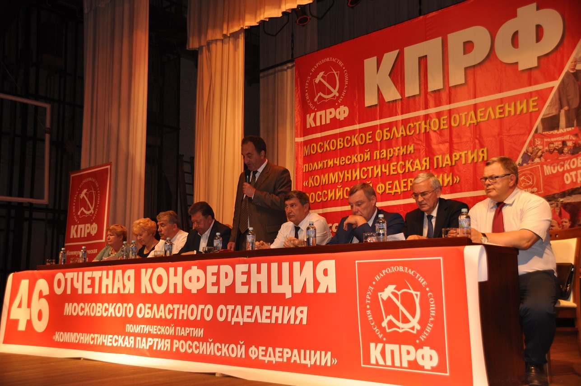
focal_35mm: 39
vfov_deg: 34.1
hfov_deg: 49.6
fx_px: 629
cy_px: 193
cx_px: 290
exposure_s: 1/125
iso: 450
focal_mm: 26
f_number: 3.8
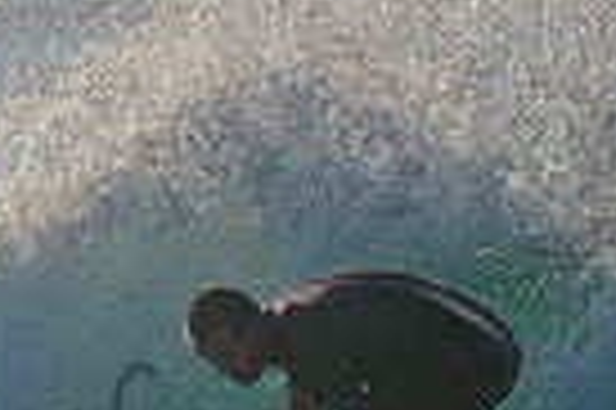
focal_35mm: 2124
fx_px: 36300
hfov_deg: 1.0
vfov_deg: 0.6
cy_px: 394
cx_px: 90
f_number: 5.6
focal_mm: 500
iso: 160
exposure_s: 1/2000
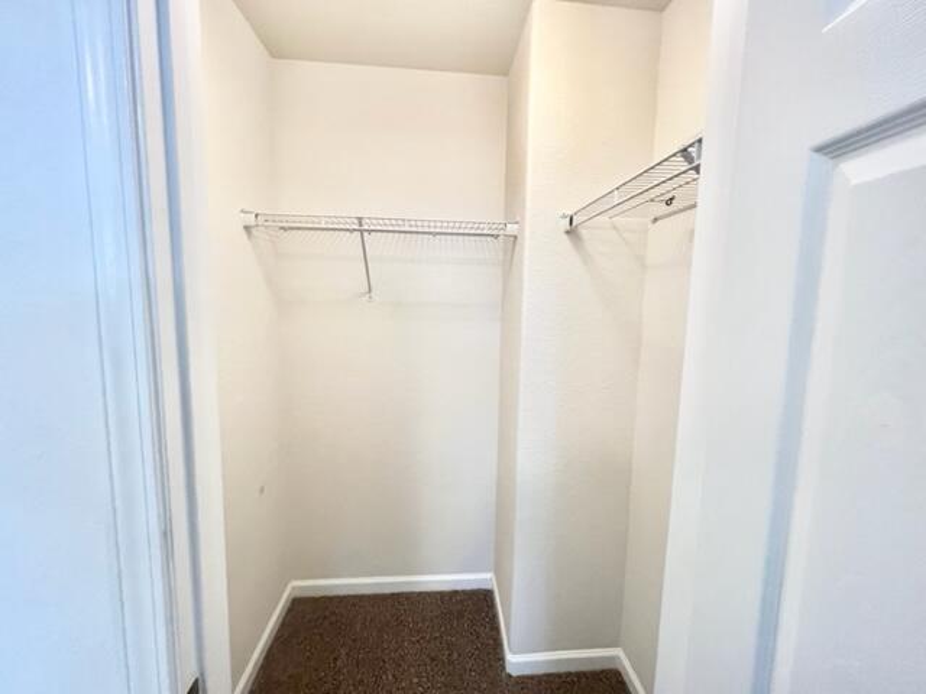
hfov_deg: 106.2
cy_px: 347
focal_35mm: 13
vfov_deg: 89.9
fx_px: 348
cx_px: 463
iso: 250
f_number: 1.8
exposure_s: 1/120
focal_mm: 1.57
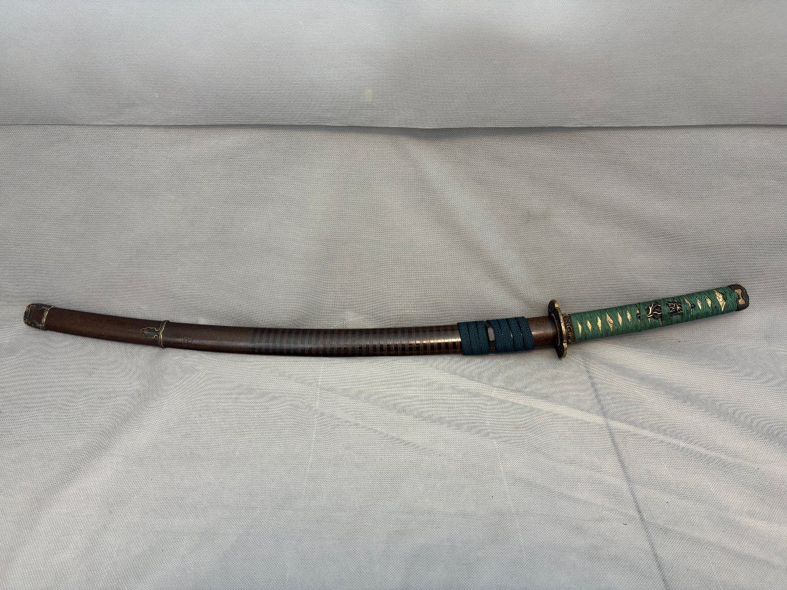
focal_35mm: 26
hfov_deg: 67.3
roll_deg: +1.5
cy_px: 295
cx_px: 394
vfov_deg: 53.1
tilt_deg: -31.4
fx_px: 591
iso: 100
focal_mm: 5.96
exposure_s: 1/100
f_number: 1.6
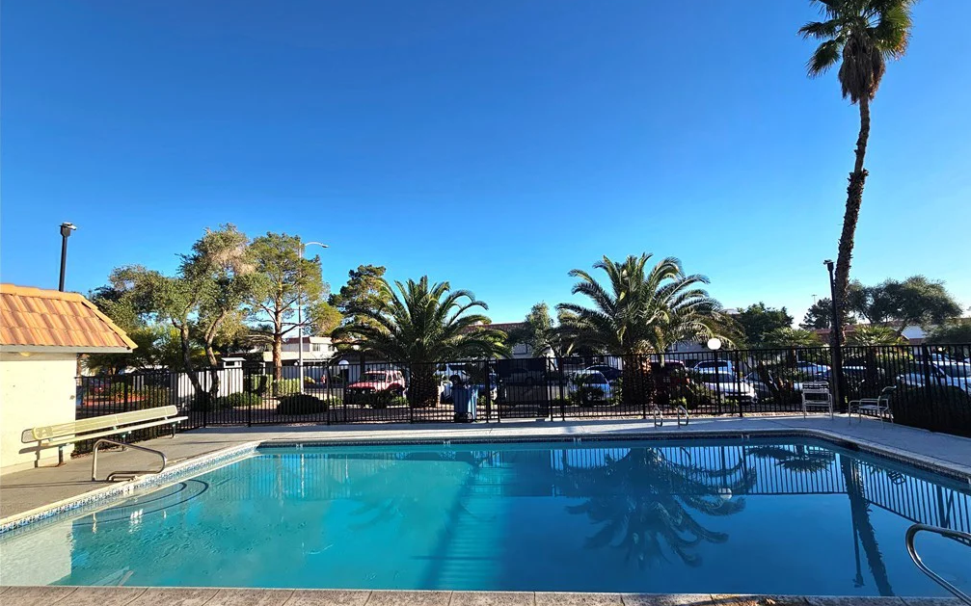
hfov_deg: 105.3
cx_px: 492
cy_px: 330
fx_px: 370
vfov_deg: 78.4
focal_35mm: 14
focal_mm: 2.2
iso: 50
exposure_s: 1/2000
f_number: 2.2
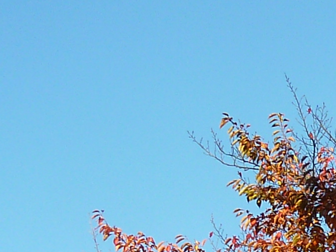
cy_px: 317
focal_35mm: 146
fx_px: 1417
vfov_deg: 10.0
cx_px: 451
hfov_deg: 13.0
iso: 80
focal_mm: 4.4
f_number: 4
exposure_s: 1/200
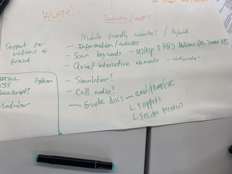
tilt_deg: -72.3
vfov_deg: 53.1
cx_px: 116
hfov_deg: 67.3
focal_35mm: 26
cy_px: 87
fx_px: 174
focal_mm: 4.25
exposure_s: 1/100
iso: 50
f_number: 1.8
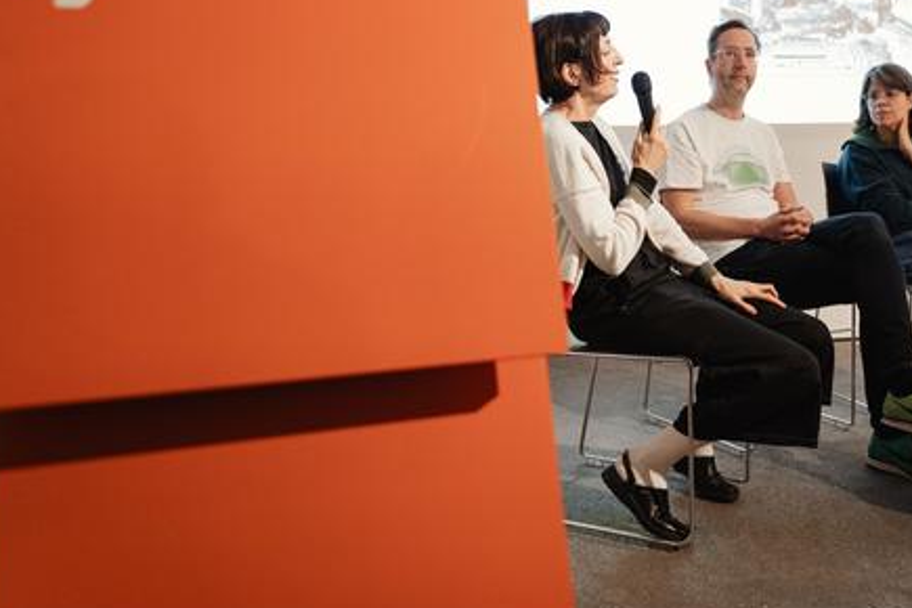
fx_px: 988
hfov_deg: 49.0
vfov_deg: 34.0
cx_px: 578
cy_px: 218
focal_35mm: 39
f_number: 2.8
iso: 3200
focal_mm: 28
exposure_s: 1/125
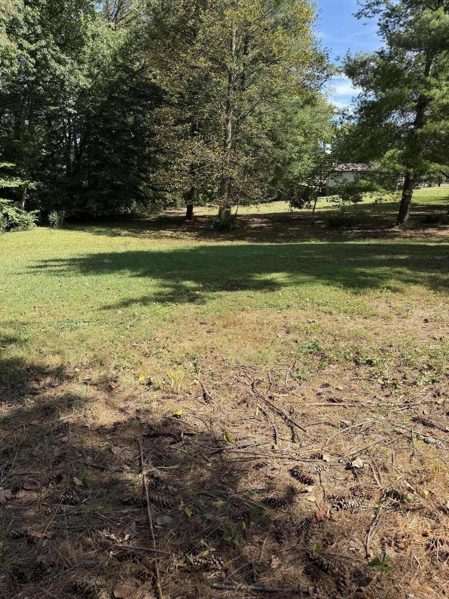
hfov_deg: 56.8
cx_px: 224
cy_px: 300
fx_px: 415
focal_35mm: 24
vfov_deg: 71.6
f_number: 1.78
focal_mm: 6.76
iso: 80
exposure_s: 1/1553
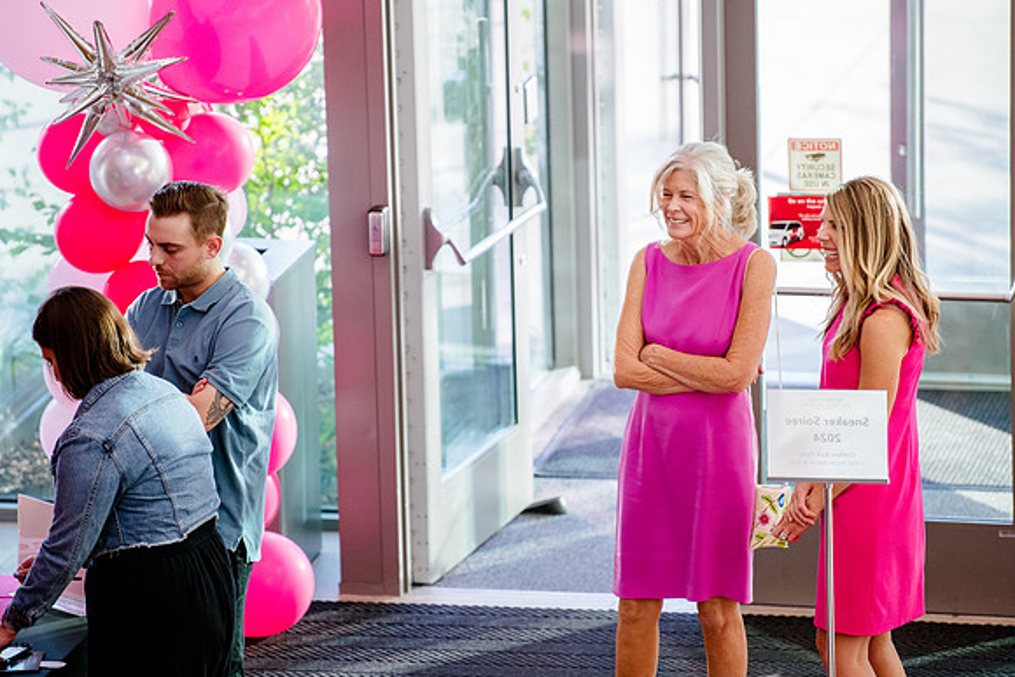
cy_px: 341
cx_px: 559
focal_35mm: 269
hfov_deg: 7.7
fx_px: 7589
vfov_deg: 5.1
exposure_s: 1/400
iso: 800
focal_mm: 200
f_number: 2.8
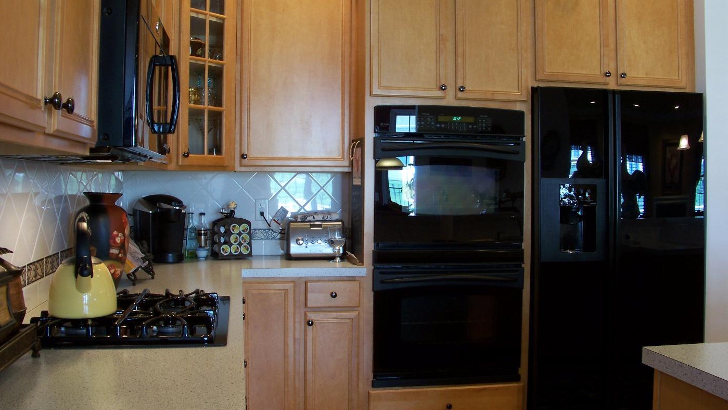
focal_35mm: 37
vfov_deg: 32.0
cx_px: 362
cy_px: 189
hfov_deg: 54.0
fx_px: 714
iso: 64
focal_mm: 5.85
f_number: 5.6
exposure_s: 1/2
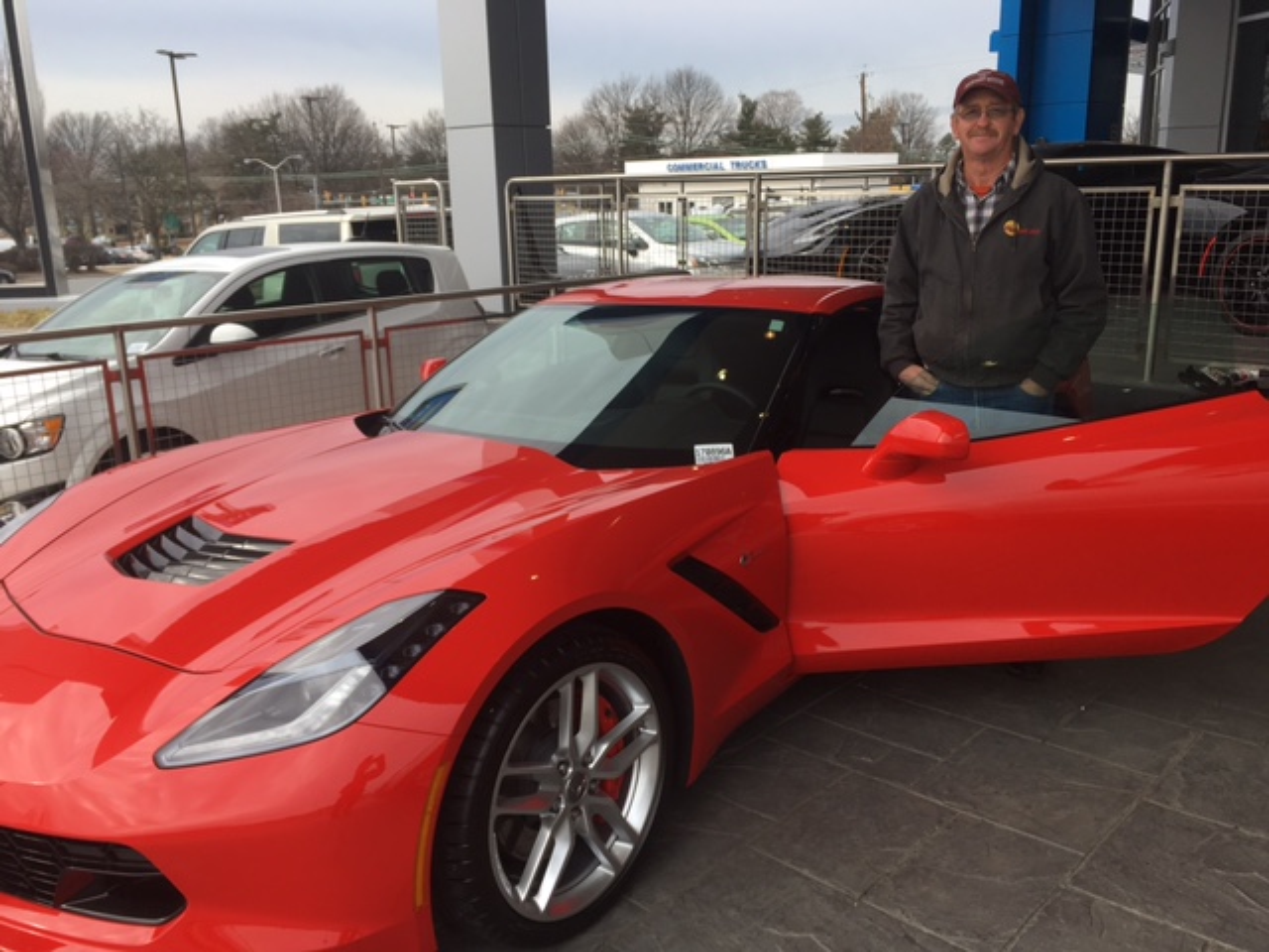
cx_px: 634
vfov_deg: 48.2
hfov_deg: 61.7
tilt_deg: -14.2
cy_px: 476
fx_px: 1063
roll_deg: +2.1
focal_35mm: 29
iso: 25
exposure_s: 1/455
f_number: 2.2
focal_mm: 4.15
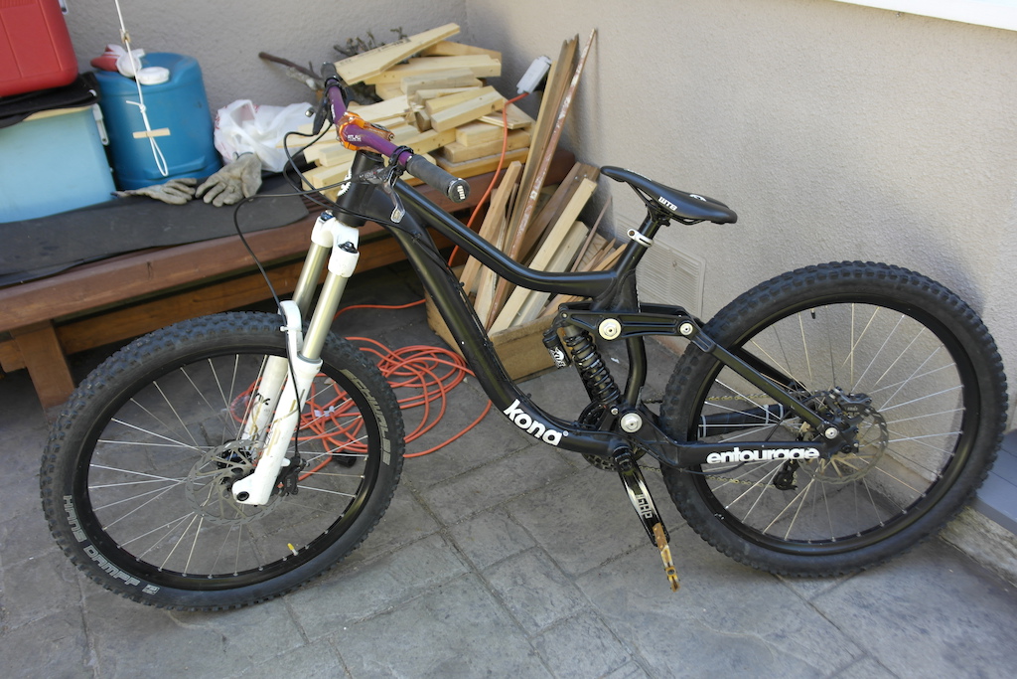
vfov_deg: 43.6
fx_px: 848
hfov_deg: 61.9
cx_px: 508
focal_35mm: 30
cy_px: 340
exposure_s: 1/80
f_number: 3.5
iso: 100
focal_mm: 20
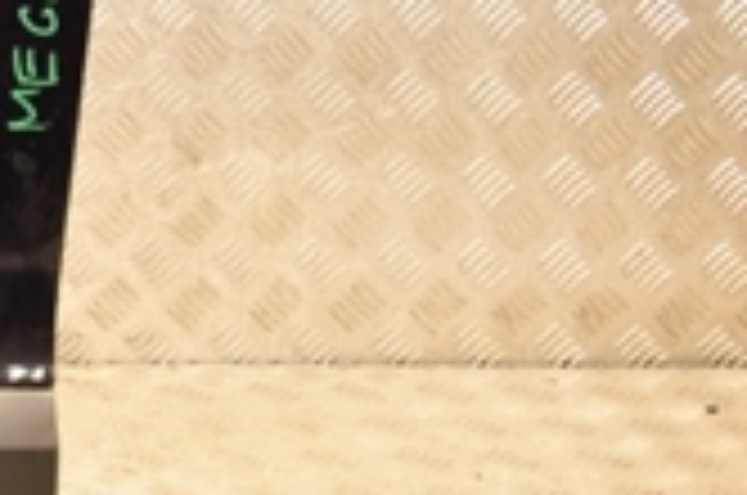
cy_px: -292
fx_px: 3355
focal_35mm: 162
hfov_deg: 11.8
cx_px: -580
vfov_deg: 8.2
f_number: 5
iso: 800
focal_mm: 28
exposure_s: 1/100
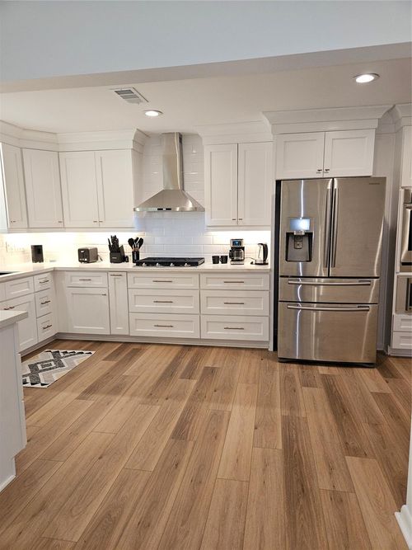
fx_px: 365
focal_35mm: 23
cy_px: 275
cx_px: 206
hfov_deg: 58.9
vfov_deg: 73.9
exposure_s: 1/60
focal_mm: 5.4
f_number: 1.8
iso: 80
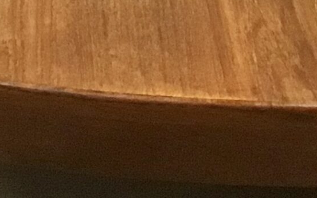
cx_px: 196
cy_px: -192
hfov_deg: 13.7
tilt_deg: -29.2
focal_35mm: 152
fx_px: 1314
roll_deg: -0.1
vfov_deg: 8.2
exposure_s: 1/25
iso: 200
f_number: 2.4
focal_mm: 3.3
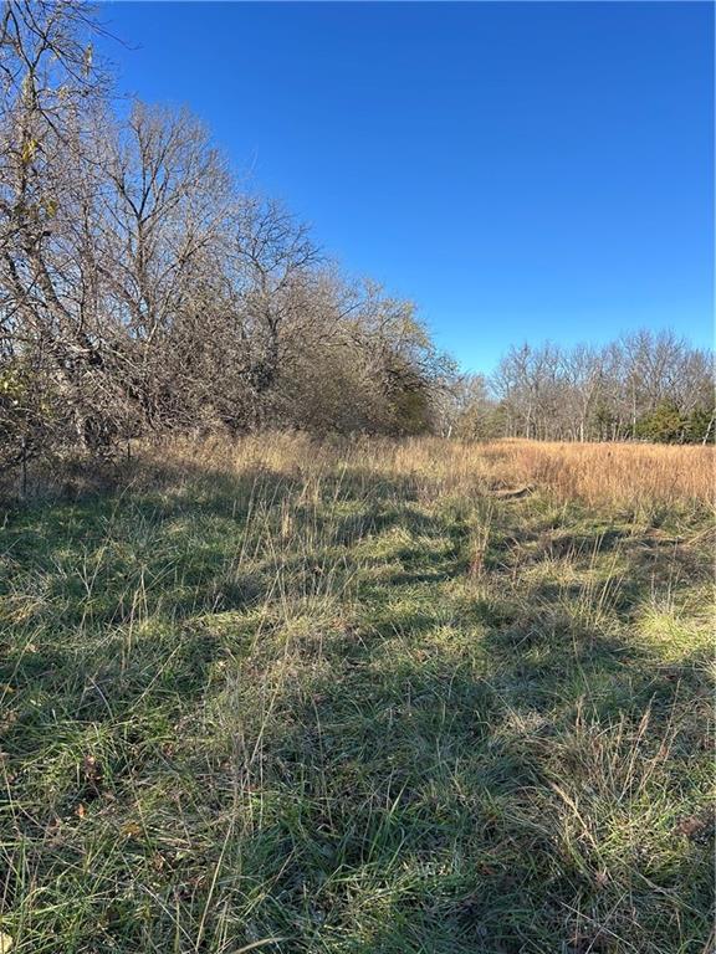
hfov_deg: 53.1
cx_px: 358
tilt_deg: -3.1
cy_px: 477
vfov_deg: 67.3
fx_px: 717
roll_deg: -1.3
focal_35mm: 26
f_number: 1.5
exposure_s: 1/1972
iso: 50
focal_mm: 5.7
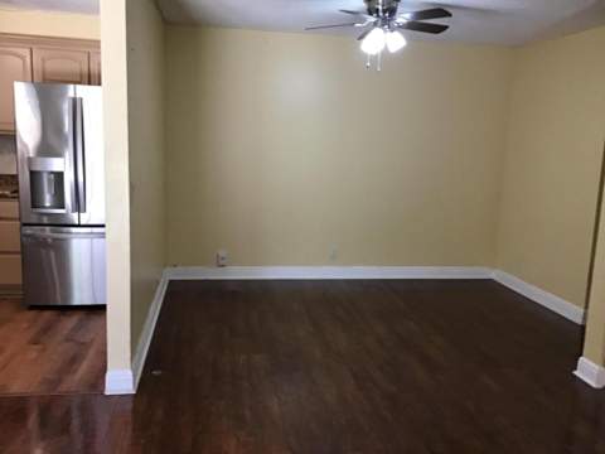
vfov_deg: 45.4
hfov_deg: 58.4
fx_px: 542
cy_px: 227
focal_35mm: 31
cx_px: 302
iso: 125
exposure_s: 1/30
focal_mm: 3.3
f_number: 2.4
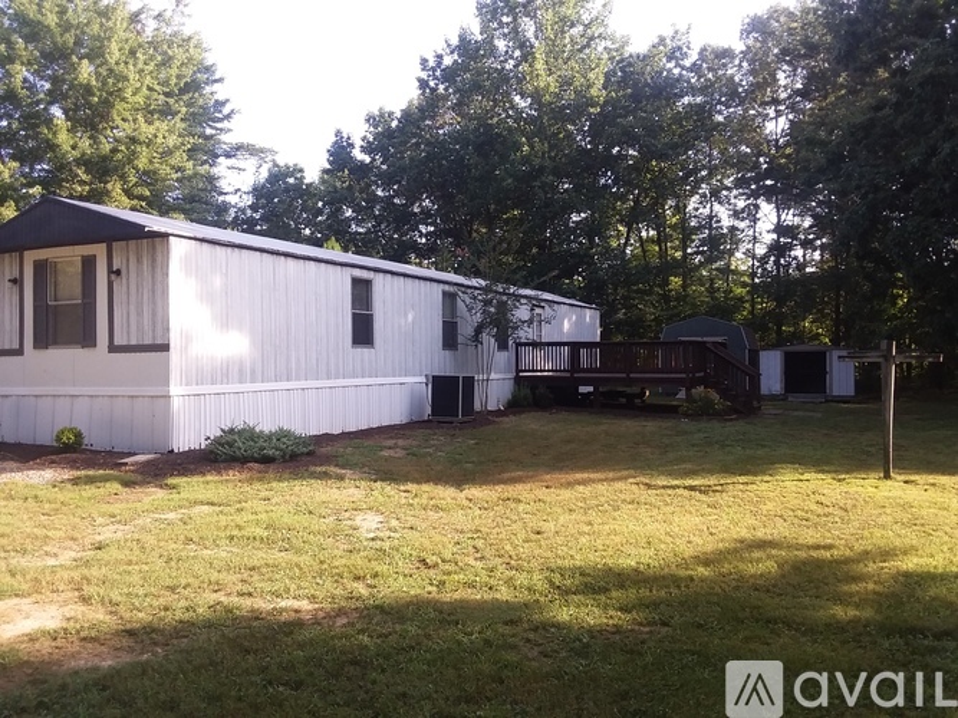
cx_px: 479
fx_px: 802
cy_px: 359
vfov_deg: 48.2
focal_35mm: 29
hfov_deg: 61.7
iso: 40
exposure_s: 1/233
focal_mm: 2.47
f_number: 1.9
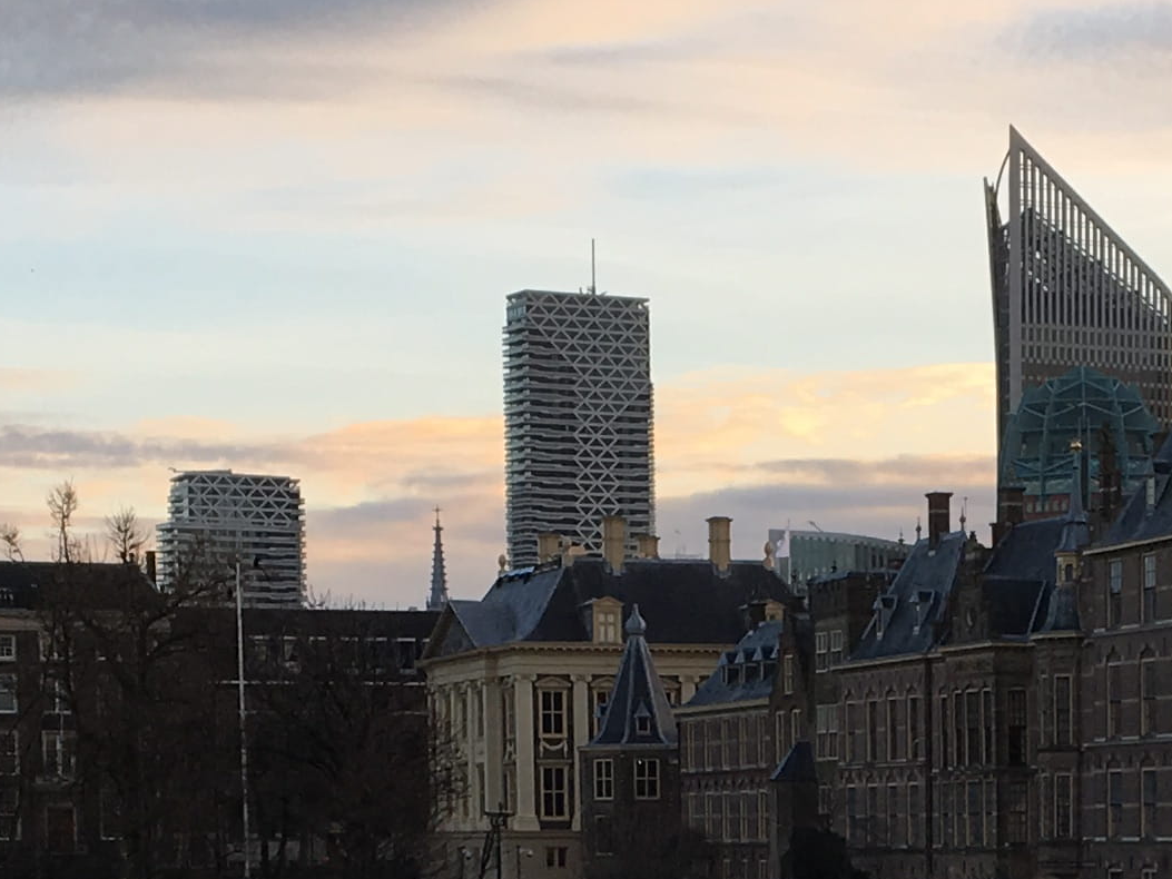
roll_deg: +0.8
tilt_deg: -4.1
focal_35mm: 111
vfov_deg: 12.9
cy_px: 1127
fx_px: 3759
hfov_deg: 17.6
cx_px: 895
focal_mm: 4.15
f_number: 2.2
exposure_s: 1/210
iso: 25
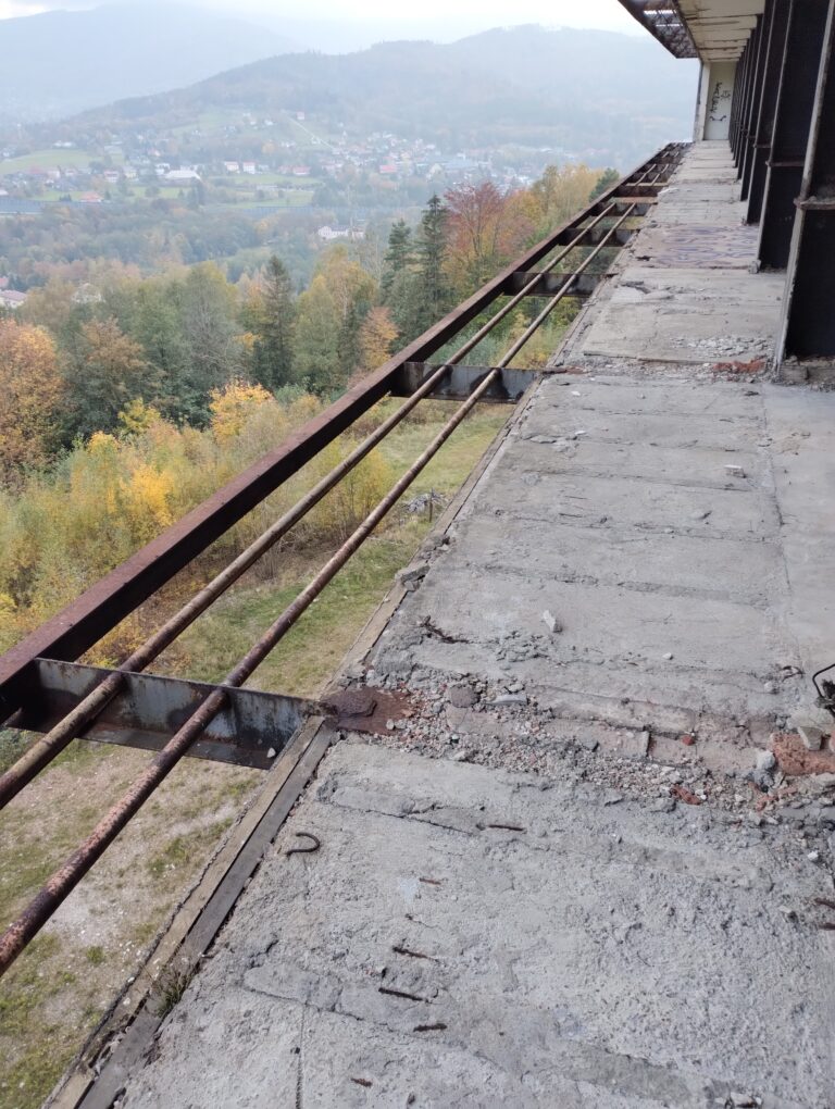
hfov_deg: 49.9
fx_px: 898
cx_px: 418
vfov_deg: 63.4
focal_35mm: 28
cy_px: 554
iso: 118
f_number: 1.8
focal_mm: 4.27
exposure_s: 1/50
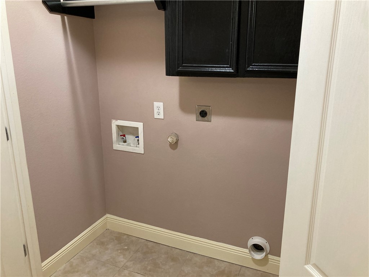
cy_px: 138
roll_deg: +0.1
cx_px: 184
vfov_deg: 49.7
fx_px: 298
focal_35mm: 28
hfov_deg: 63.4
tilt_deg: -11.5
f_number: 1.8
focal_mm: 3.99
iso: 200
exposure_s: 1/60
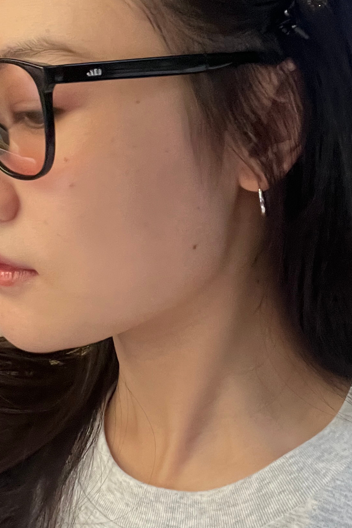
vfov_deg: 33.9
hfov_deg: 23.0
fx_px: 865
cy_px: 238
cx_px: 195
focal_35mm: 59
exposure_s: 1/47
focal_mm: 2.71
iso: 400
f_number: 2.2
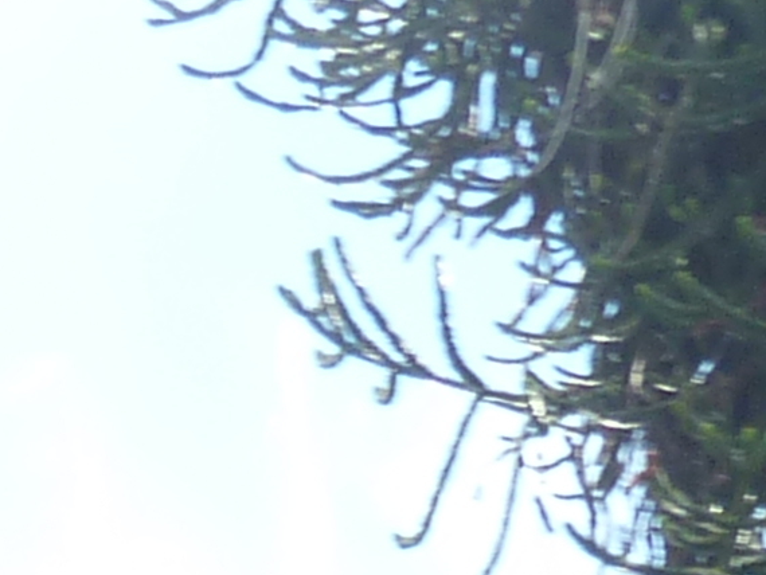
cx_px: -481
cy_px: 1260
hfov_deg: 11.7
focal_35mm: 160
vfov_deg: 8.6
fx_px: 3542
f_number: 4
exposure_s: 1/250
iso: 80
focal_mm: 4.1
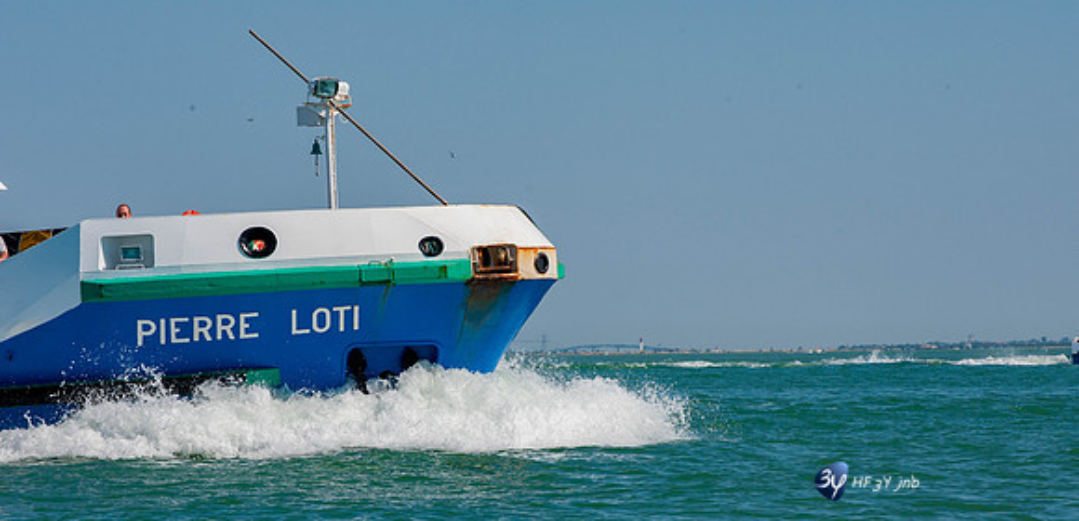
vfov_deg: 5.0
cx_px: 540
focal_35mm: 216
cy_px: 330
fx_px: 5991
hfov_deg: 10.3
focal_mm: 200
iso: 640
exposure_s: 1/800
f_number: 14
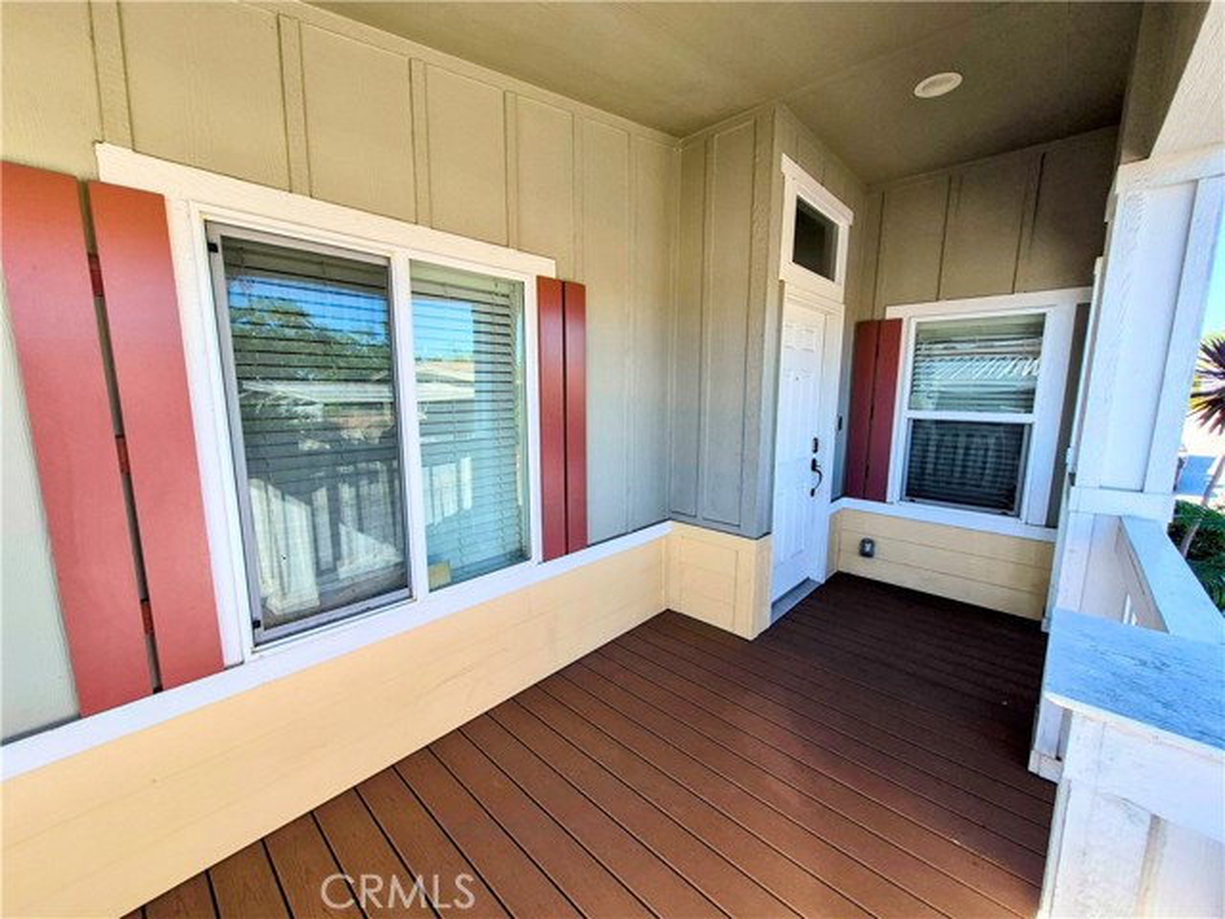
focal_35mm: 13
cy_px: 460
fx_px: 460
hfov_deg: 106.2
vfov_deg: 89.9
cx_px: 612
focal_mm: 1.74
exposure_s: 1/263
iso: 40
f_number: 2.2
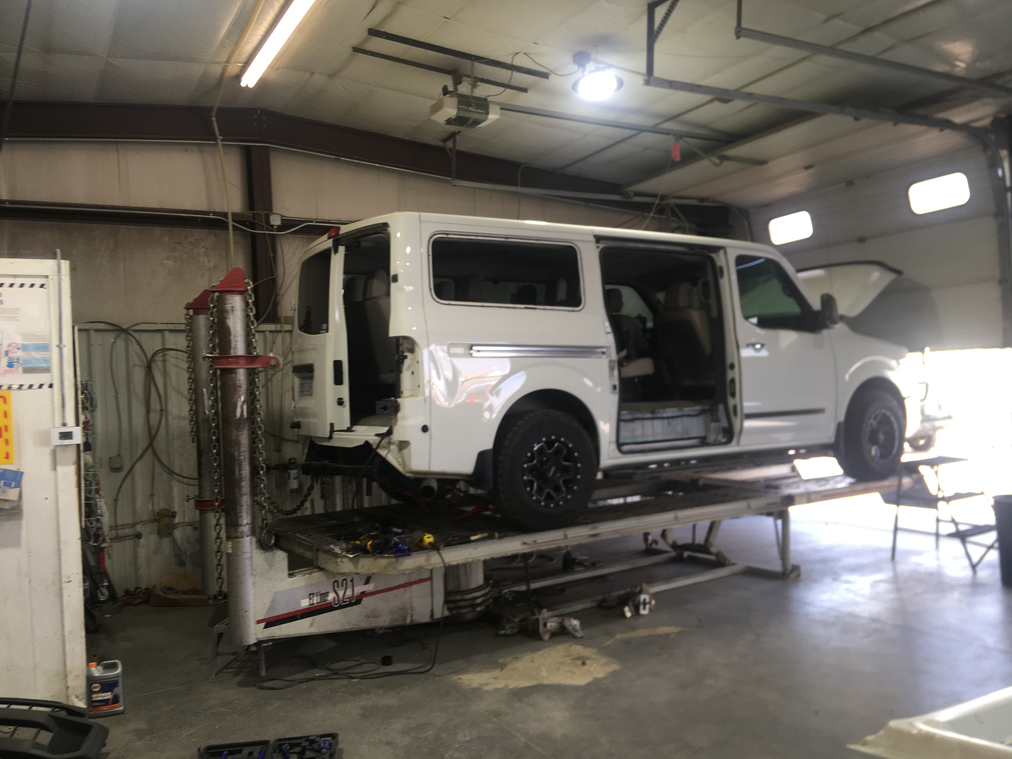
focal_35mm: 29
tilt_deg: -1.4
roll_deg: +0.4
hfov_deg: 61.7
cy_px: 380
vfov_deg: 48.2
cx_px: 506
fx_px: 848
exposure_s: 1/60
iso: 32
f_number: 2.2
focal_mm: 4.15
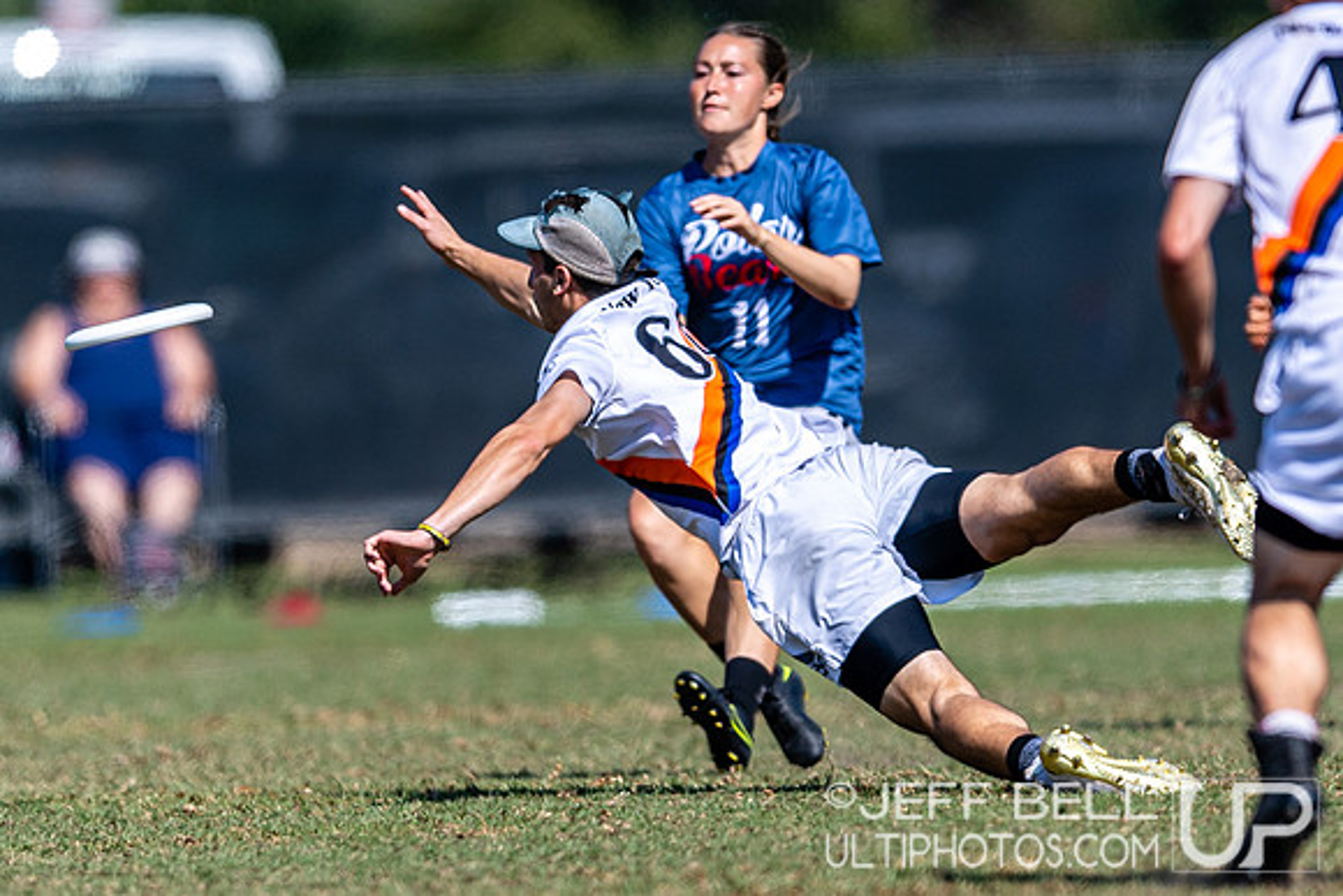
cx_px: 756
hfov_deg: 2.2
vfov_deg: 1.4
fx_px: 35662
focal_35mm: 956
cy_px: 365
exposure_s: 1/3200
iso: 100
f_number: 2.8
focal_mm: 400
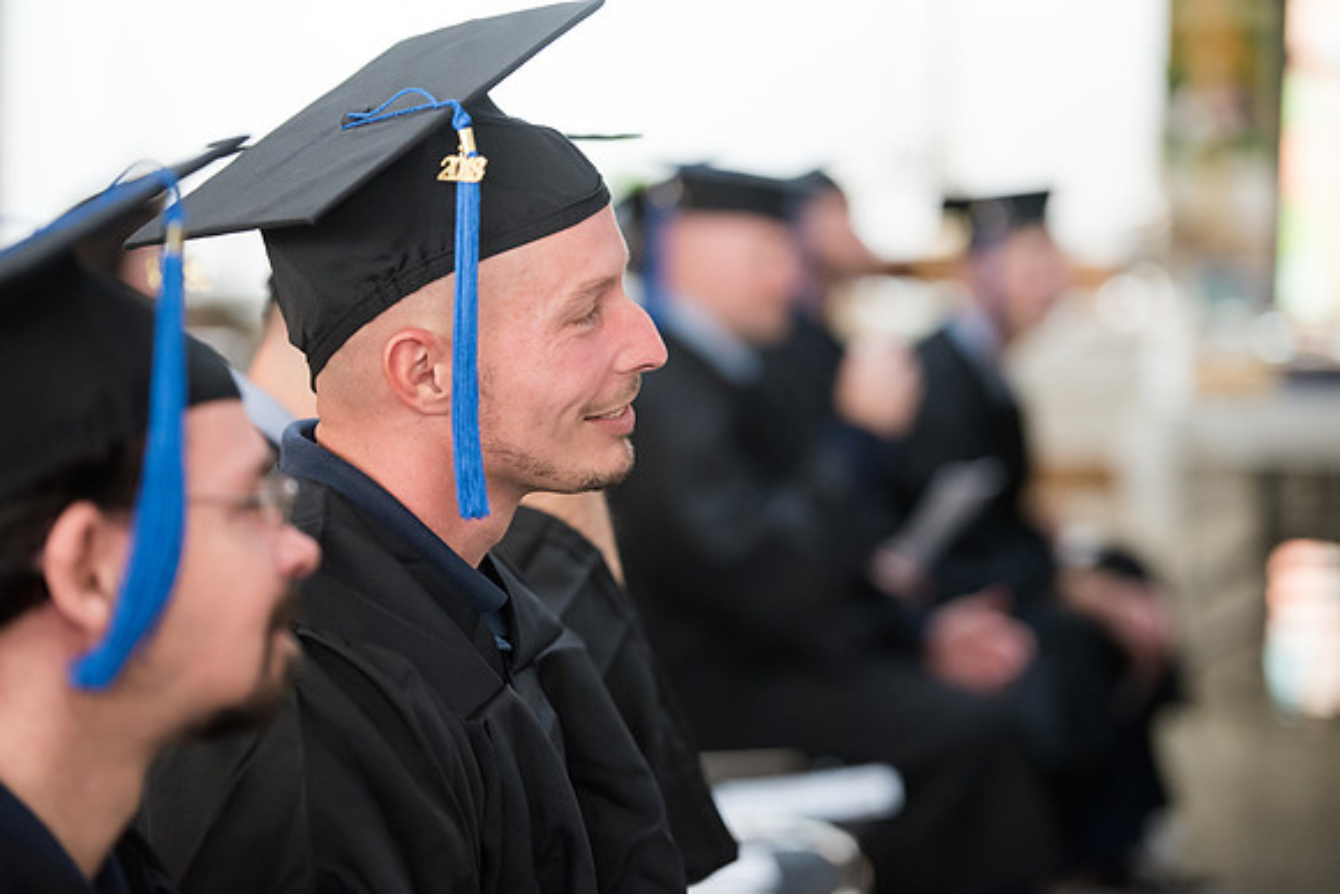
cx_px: 670
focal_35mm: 125
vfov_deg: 11.0
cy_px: 447
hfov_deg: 16.4
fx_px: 4654
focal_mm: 125
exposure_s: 1/200
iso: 2500
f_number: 2.8
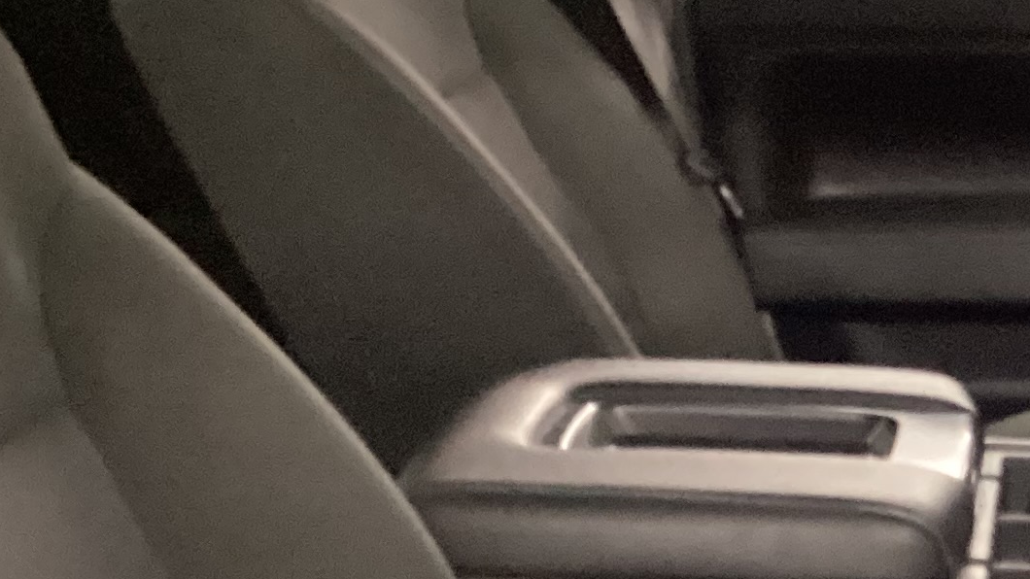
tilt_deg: -19.1
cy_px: 530
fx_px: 2840
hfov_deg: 19.6
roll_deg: +1.0
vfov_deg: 11.6
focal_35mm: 104
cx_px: 1173
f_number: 2.4
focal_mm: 3.3
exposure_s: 1/25
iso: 640
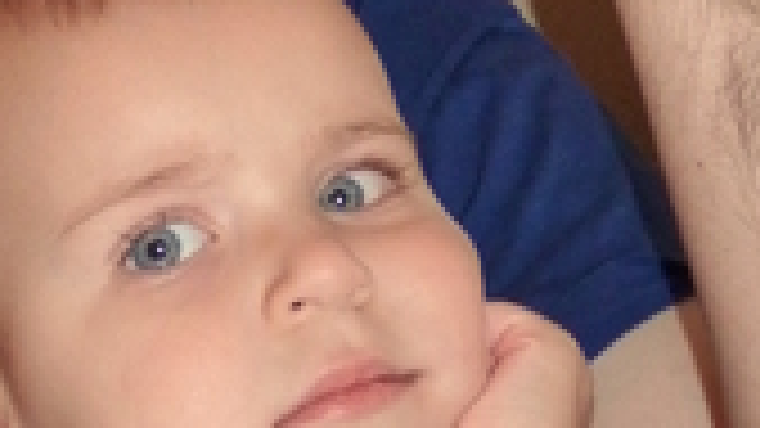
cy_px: -45
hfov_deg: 16.3
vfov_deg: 9.2
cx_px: 169
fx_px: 2640
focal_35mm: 131
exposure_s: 1/40
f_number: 3
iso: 400
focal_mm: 6.6
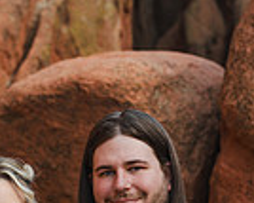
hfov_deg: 12.2
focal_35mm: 158
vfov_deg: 9.5
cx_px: 52
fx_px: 1187
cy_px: 288
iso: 250
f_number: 4
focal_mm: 50
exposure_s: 1/200
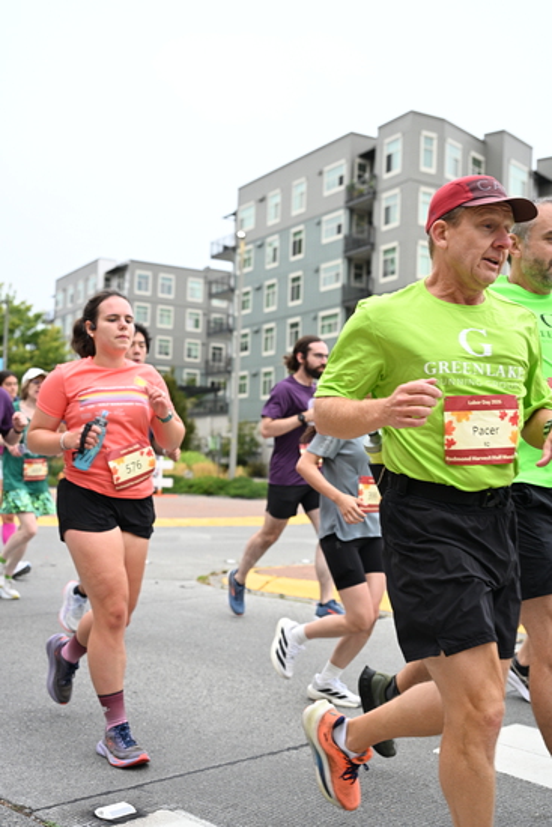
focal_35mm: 42
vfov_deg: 46.4
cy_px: 414
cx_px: 276
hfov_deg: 31.9
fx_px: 965
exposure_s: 1/800
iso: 1600
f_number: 4
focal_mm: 42
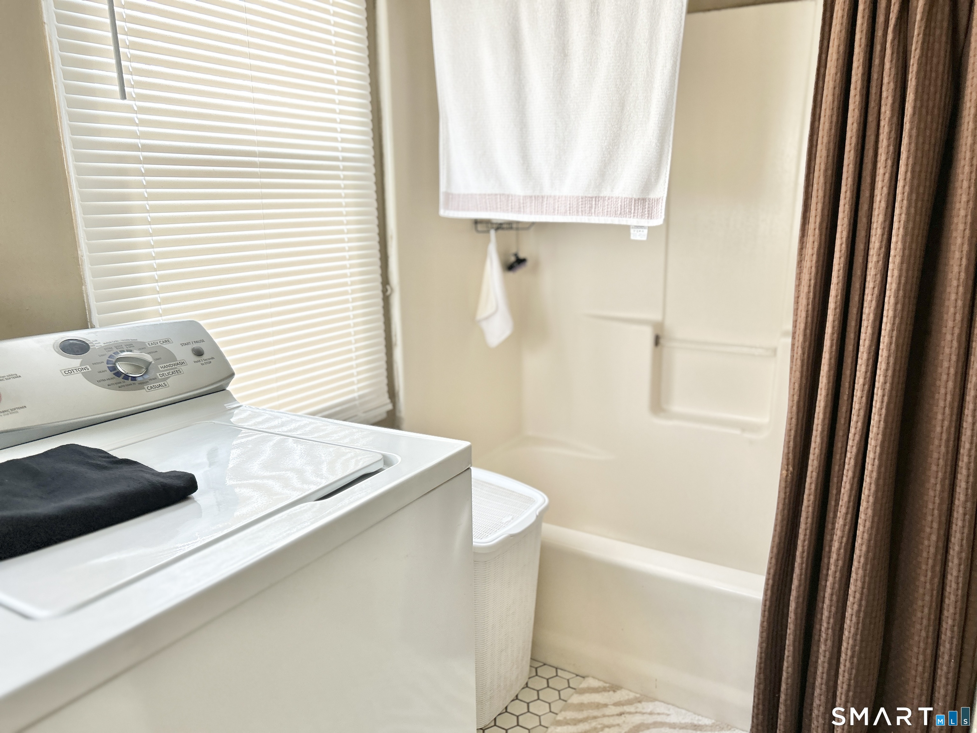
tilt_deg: -14.2
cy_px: 366
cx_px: 488
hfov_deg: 67.3
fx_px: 734
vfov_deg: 53.1
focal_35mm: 26
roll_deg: +2.0
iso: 64
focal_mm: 5.7
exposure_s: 1/120
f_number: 1.5
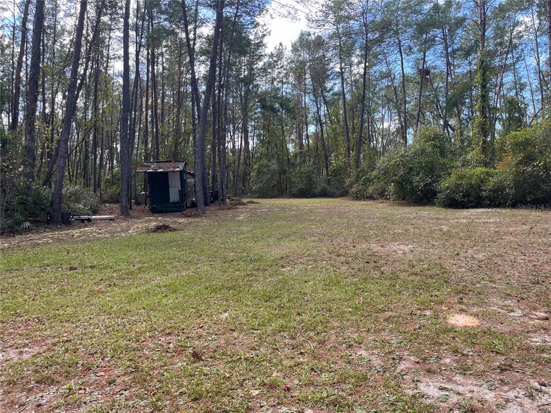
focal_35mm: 26
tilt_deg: -2.6
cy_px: 206
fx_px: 414
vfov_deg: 53.1
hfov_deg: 67.3
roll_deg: +3.1
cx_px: 276
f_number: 1.6
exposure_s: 1/454
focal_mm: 5.1
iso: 50
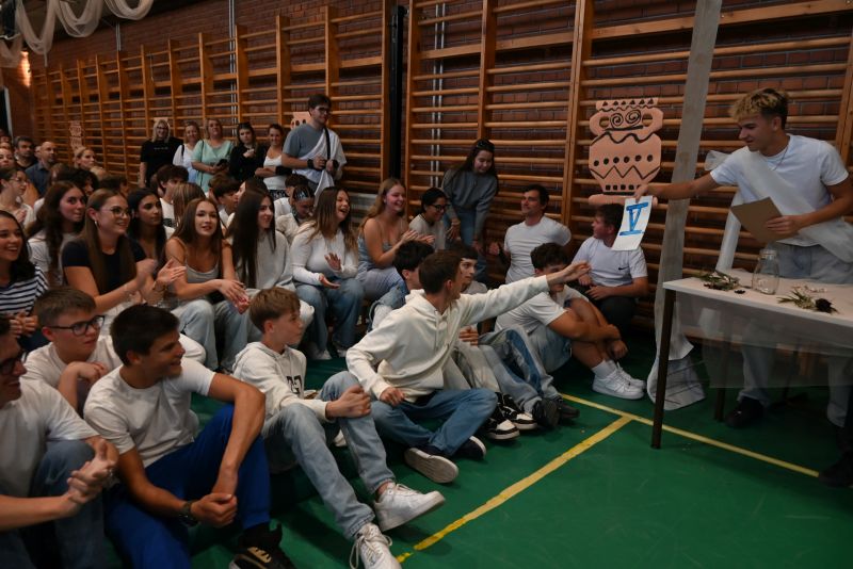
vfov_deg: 45.0
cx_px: 426
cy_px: 284
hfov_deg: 63.6
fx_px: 687
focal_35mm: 29
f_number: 6.3
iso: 1600
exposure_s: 1/160
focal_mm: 29
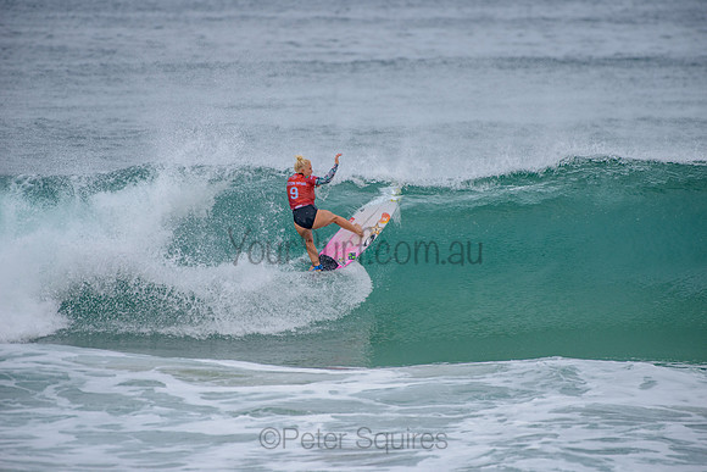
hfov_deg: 4.1
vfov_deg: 2.8
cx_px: 354
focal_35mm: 500
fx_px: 9821
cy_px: 236
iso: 320
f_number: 5.6
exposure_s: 1/2000
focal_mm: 500
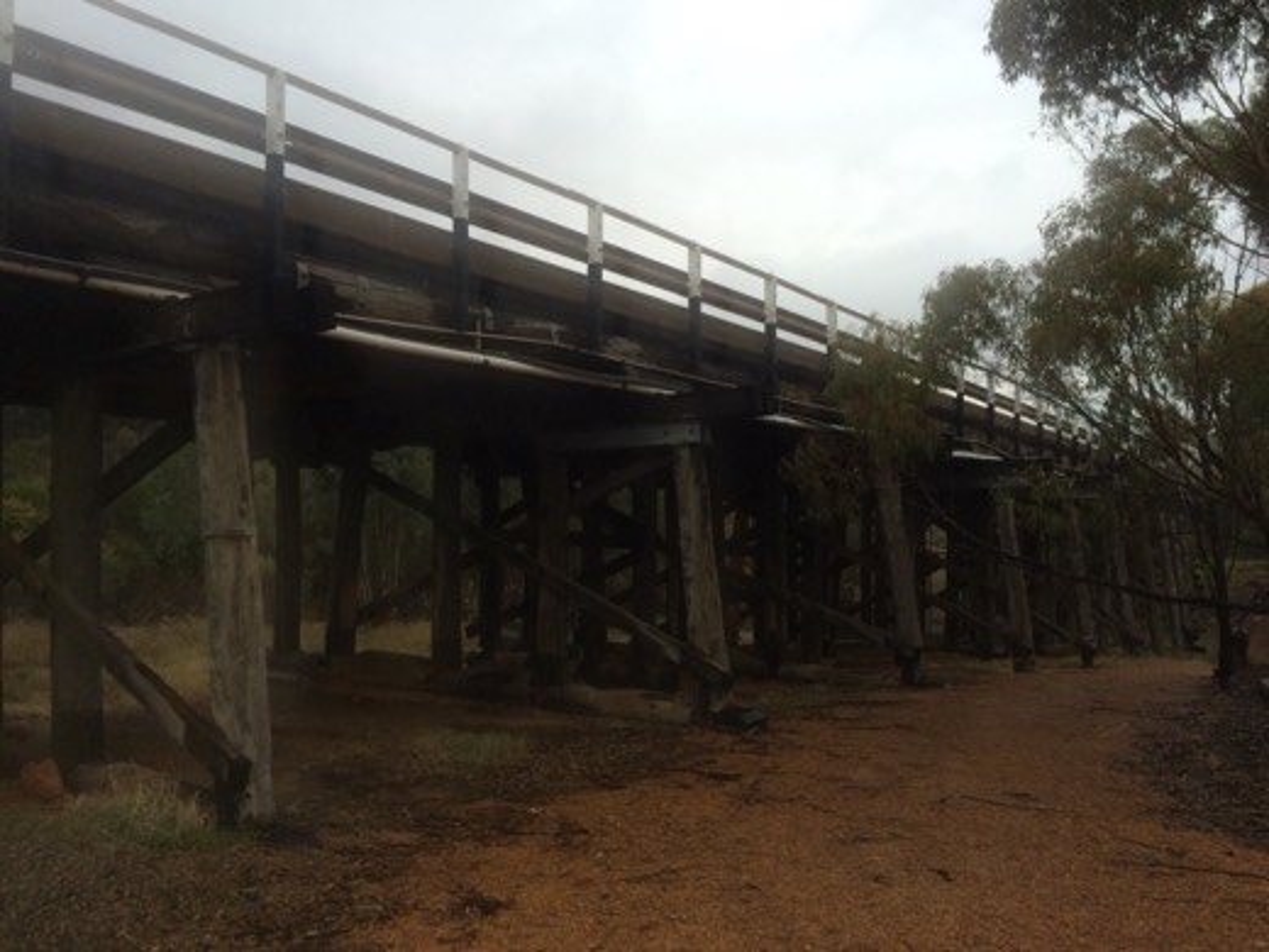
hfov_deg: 61.7
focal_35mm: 29
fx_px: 1063
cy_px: 476
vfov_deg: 48.2
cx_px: 634
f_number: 2.2
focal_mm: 4.15
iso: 80
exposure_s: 1/30
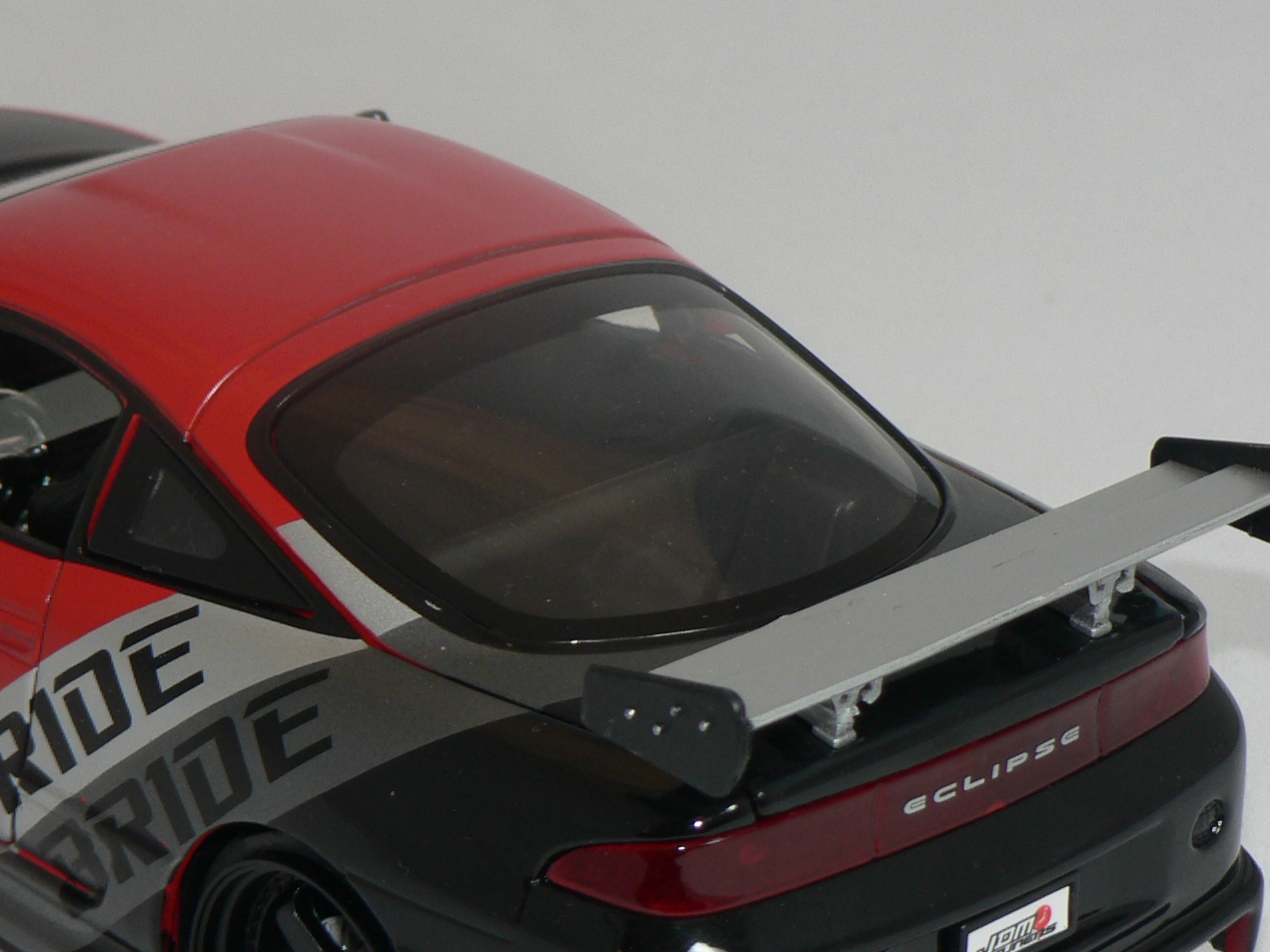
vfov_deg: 10.4
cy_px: 537
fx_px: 5246
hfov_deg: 13.8
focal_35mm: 143
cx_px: 399
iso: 80
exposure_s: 1/60
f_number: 3.2
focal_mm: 11.8
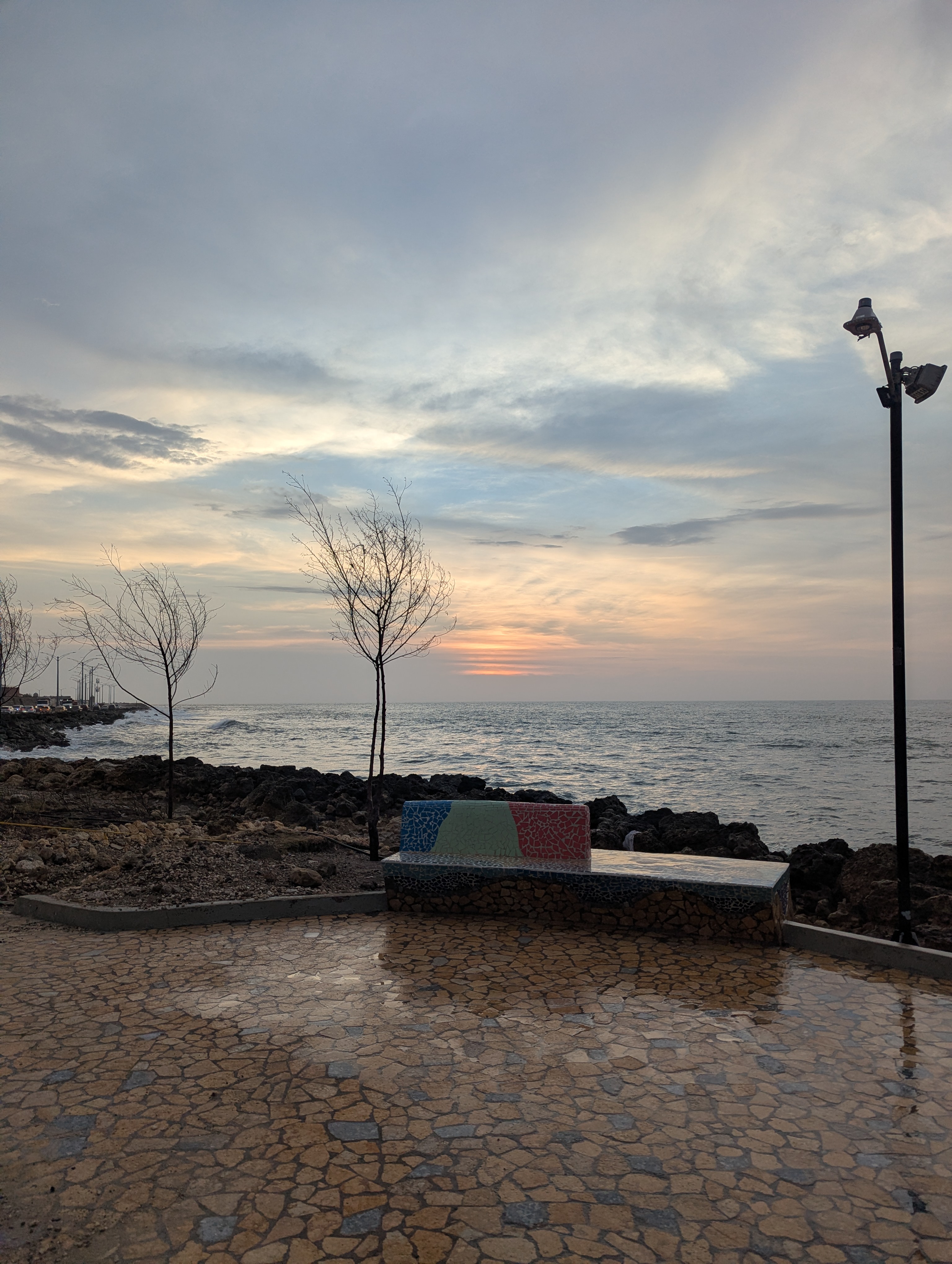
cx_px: 476
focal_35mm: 24
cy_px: 632
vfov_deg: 71.5
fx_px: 878
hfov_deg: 56.9
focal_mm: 6.81
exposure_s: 1/730
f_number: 1.85
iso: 47
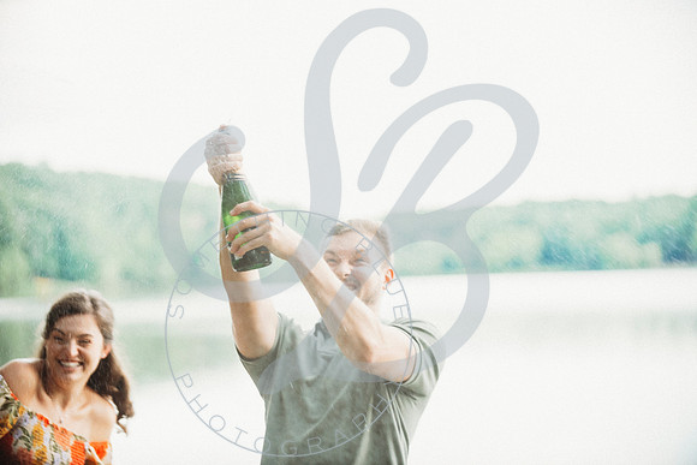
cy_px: 232
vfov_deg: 14.4
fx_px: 1840
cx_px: 348
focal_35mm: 95
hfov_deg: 21.5
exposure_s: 1/200
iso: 1600
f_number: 2.8
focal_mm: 95
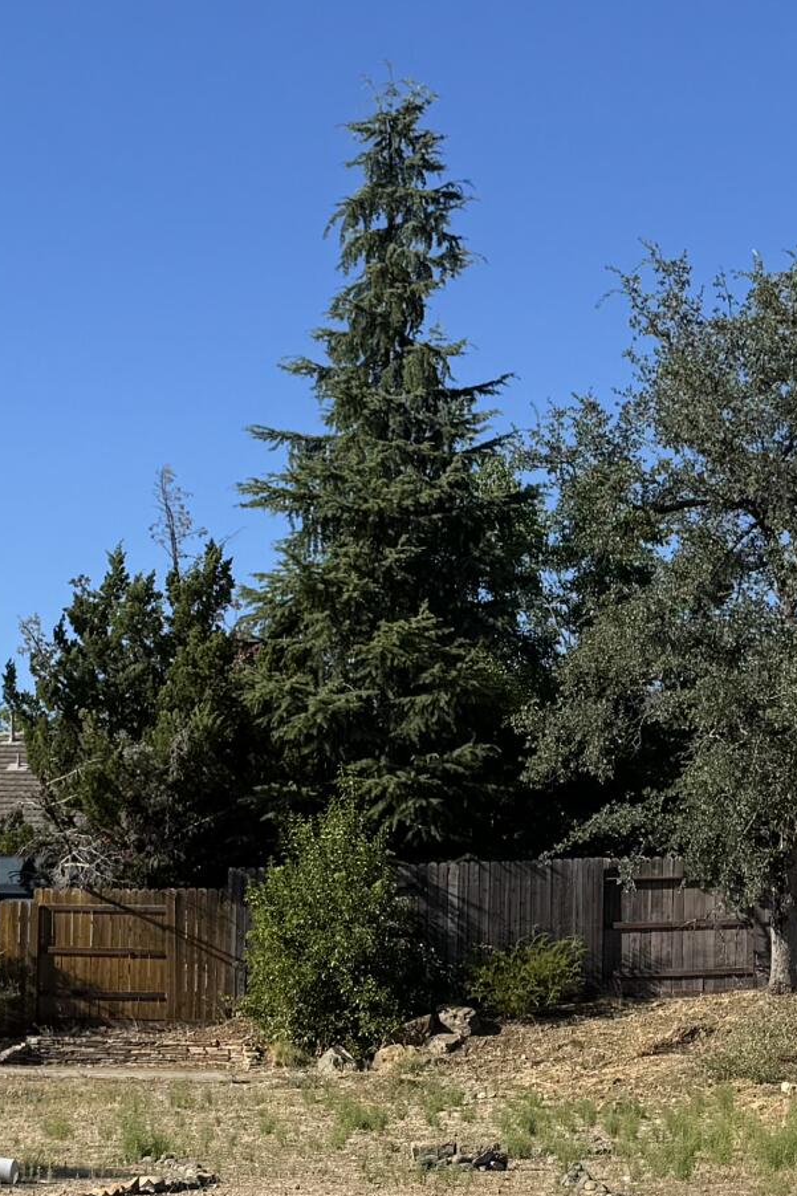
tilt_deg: -2.9
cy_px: 1127
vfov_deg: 23.7
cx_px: 382
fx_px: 2757
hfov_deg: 16.4
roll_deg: -1.1
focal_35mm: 83
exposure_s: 1/4049
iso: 80
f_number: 1.78
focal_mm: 6.76
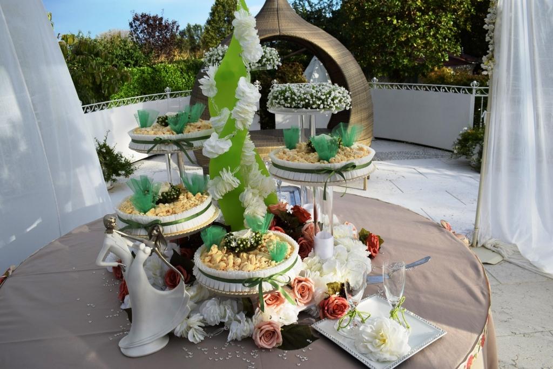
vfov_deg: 48.0
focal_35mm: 27
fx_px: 415
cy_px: 184
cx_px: 276
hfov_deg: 67.4
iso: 200
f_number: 9
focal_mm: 18
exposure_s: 1/320
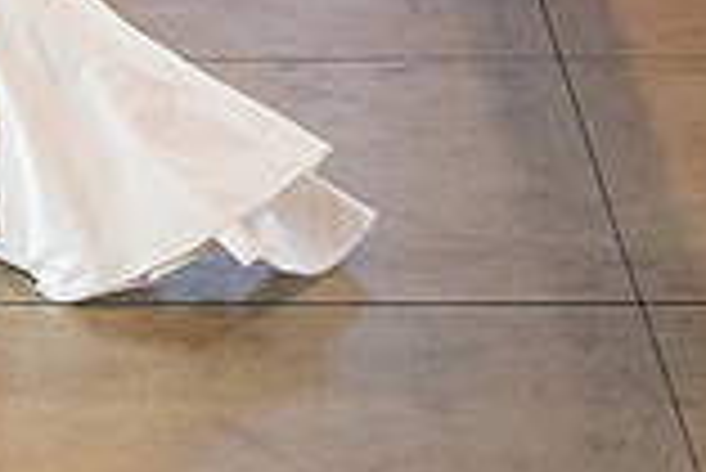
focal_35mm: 365
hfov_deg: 5.6
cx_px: -486
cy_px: -267
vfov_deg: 3.8
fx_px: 7165
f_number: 4
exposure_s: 1/200
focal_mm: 99
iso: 3200
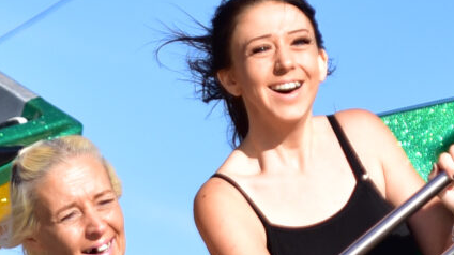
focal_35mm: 443
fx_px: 5330
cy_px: 87
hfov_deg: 4.9
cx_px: 118
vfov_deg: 2.7
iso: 320
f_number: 2.8
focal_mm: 70
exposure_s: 1/4000
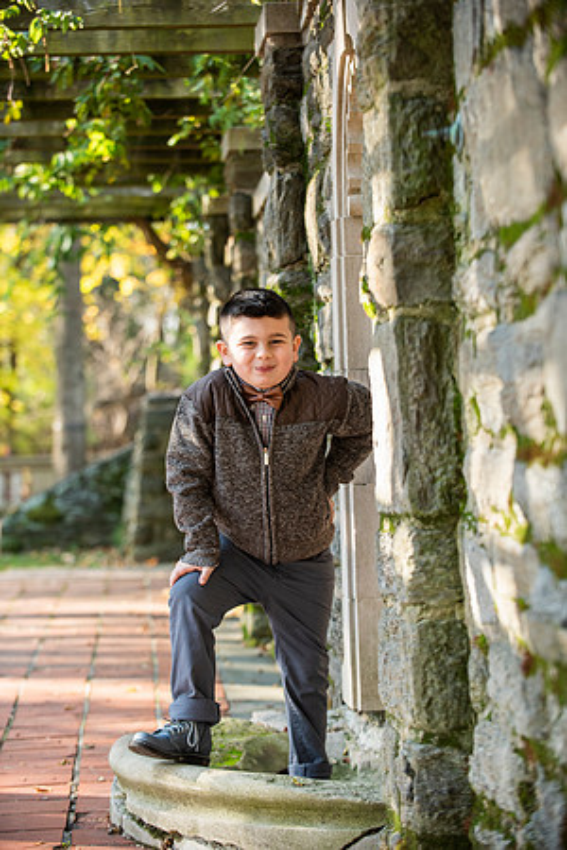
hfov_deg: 14.4
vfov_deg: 21.5
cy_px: 425
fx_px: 2244
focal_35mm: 95
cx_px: 284
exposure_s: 1/200
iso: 320
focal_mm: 95
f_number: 3.5
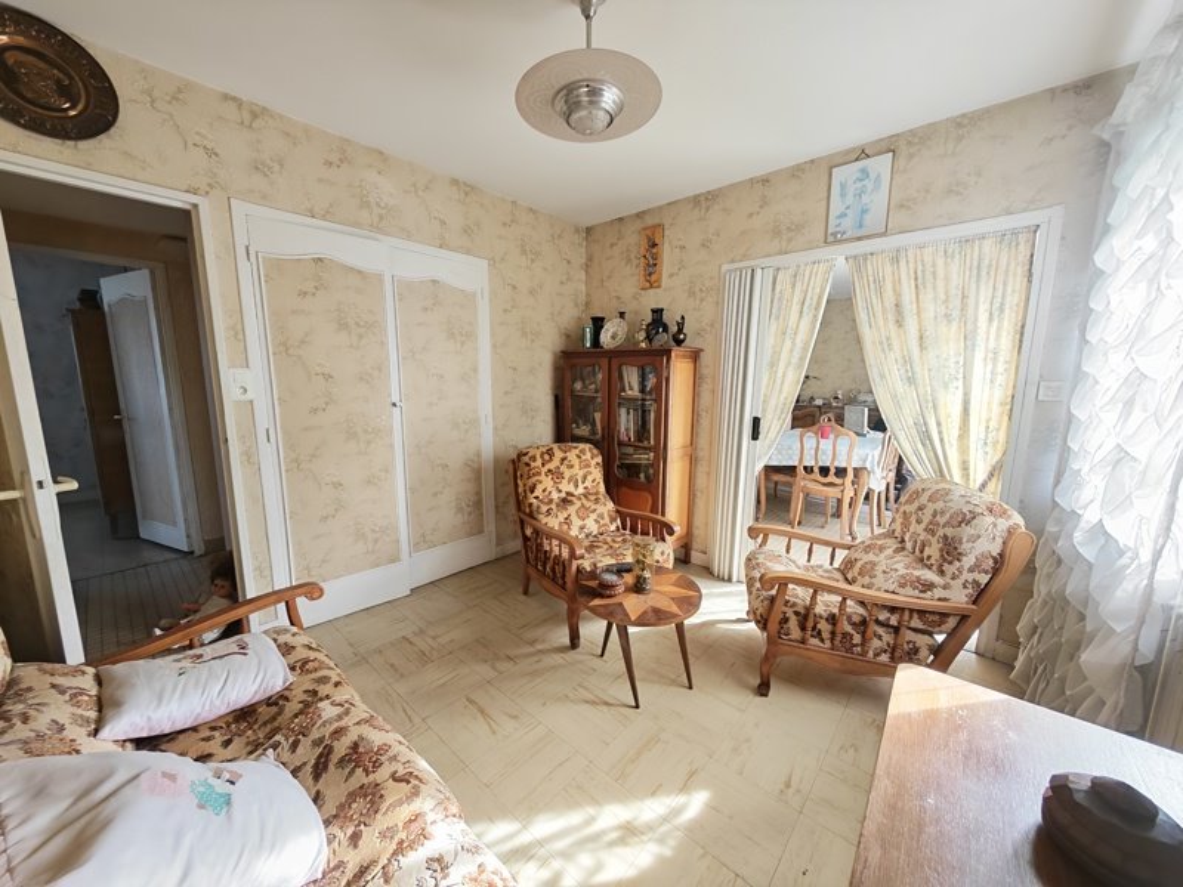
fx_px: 410
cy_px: 444
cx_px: 592
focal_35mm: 12
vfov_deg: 94.5
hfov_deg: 110.5
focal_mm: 1.82
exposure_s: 1/33
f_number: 2
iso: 200
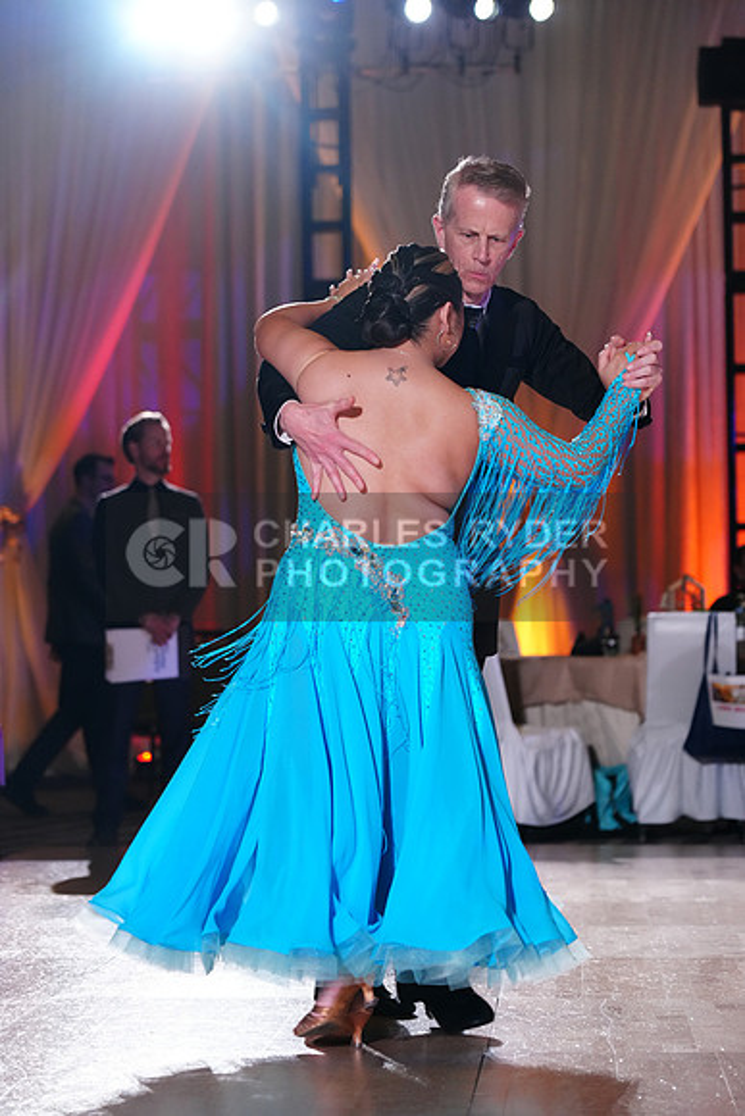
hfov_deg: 13.0
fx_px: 3257
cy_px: 558
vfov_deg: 19.5
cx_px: 372
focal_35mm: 105
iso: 3200
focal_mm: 105
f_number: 4
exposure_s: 1/320
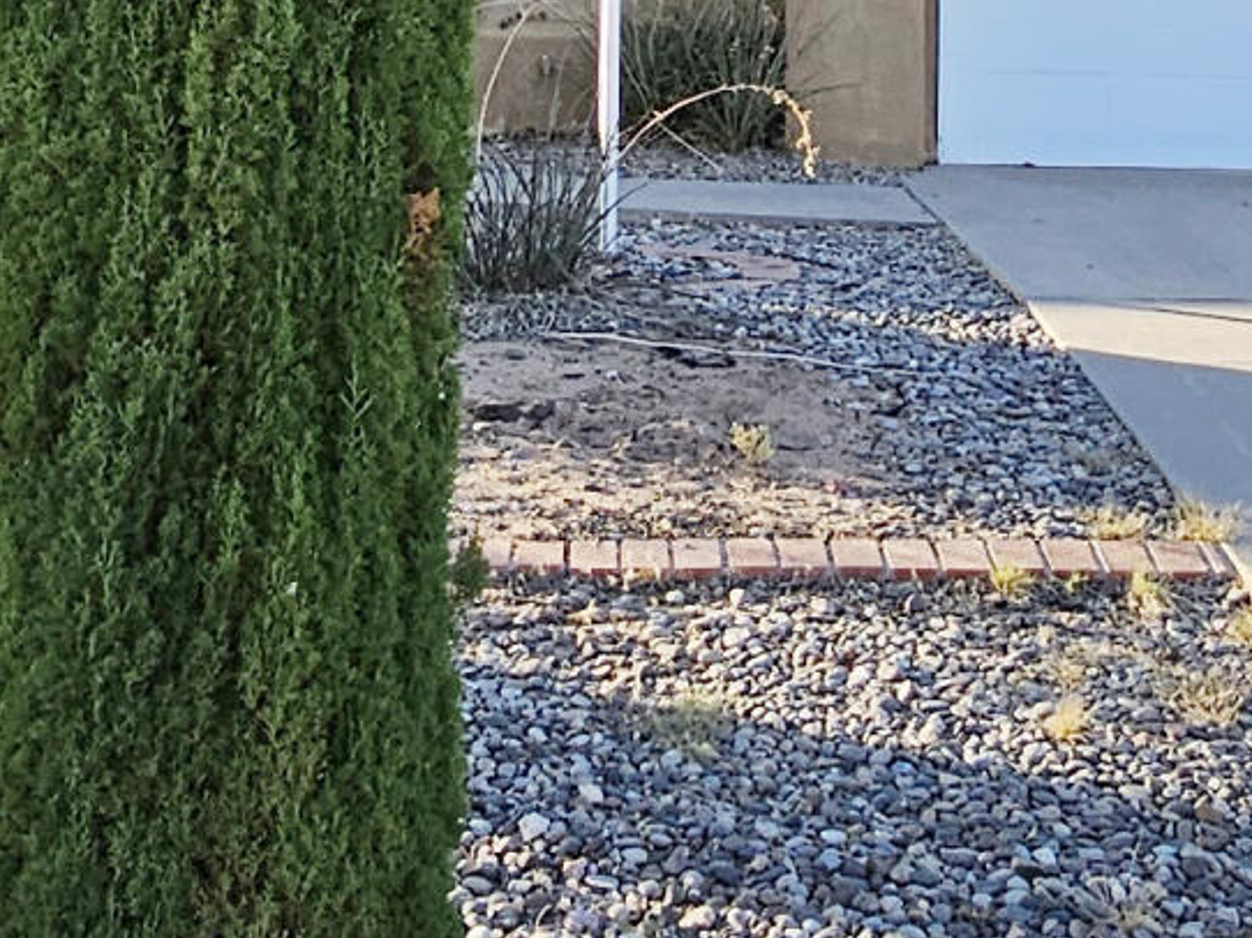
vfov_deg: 19.5
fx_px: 2603
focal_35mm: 72
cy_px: -118
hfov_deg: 27.0
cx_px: 591
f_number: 2.2
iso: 50
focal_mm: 2.2
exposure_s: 1/909
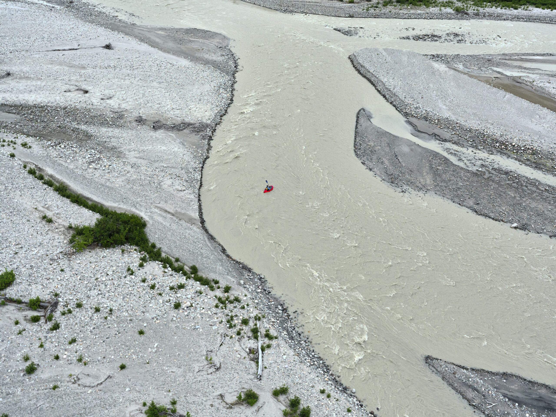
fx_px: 594
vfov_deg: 38.7
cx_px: 278
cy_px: 208
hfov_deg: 50.1
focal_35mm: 37
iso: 2500
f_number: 8
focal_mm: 47.3
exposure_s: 1/160
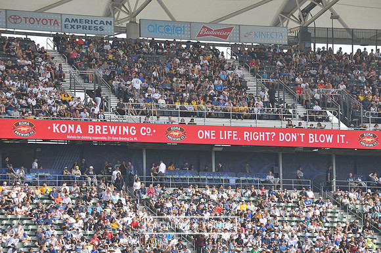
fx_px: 2010
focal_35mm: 190
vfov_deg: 7.2
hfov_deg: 10.8
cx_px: 190
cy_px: 126
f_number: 8
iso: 200
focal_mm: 190
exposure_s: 1/250
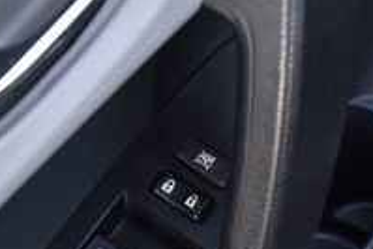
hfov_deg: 23.3
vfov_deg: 15.7
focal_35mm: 87
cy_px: 183
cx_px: 127
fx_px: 902
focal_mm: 18
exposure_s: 1/250
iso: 640
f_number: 3.5
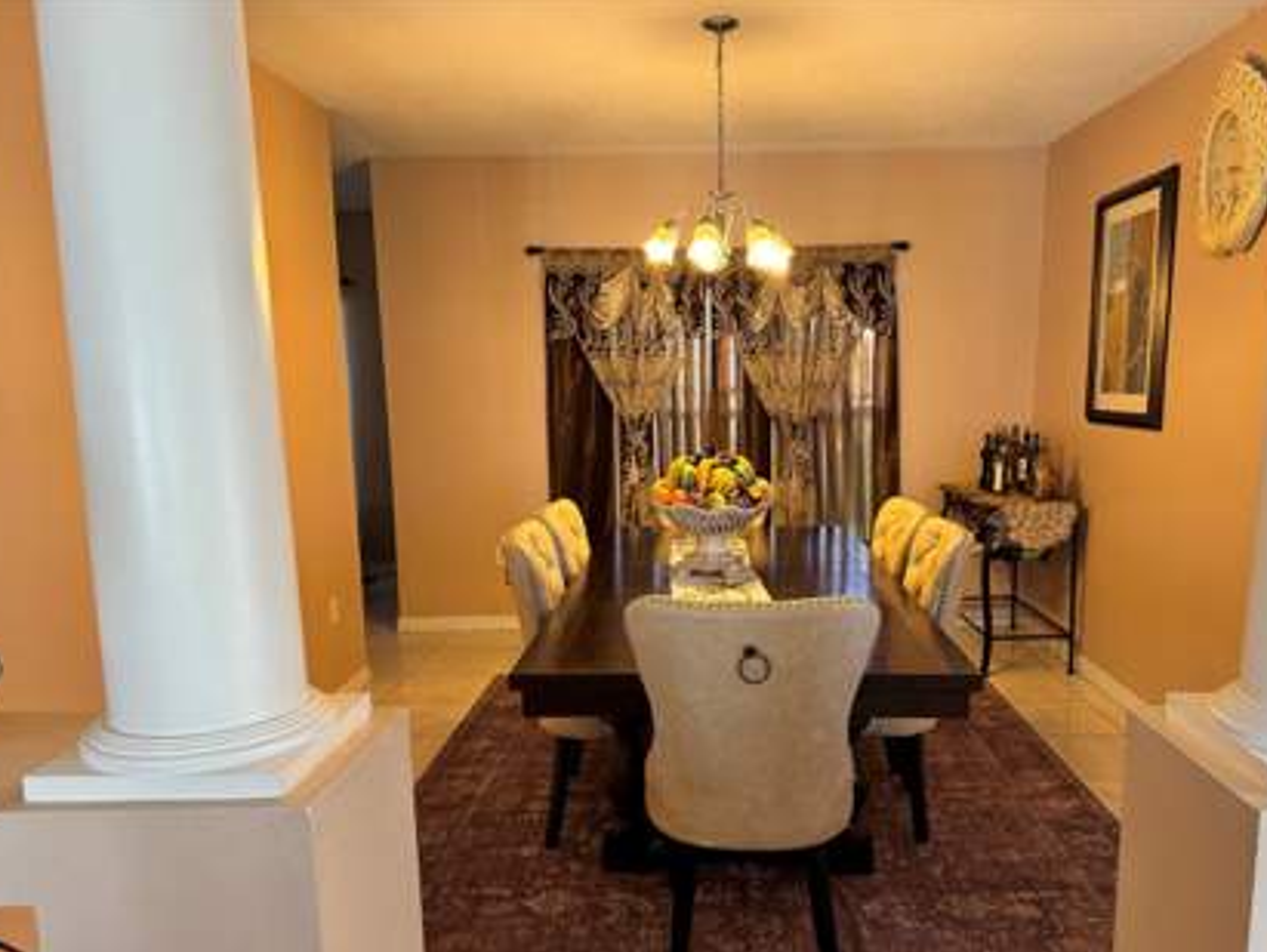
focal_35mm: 28
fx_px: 1026
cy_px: 548
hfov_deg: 63.3
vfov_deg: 49.6
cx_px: 694
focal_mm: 6.76
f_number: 1.78
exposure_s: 1/60
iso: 160
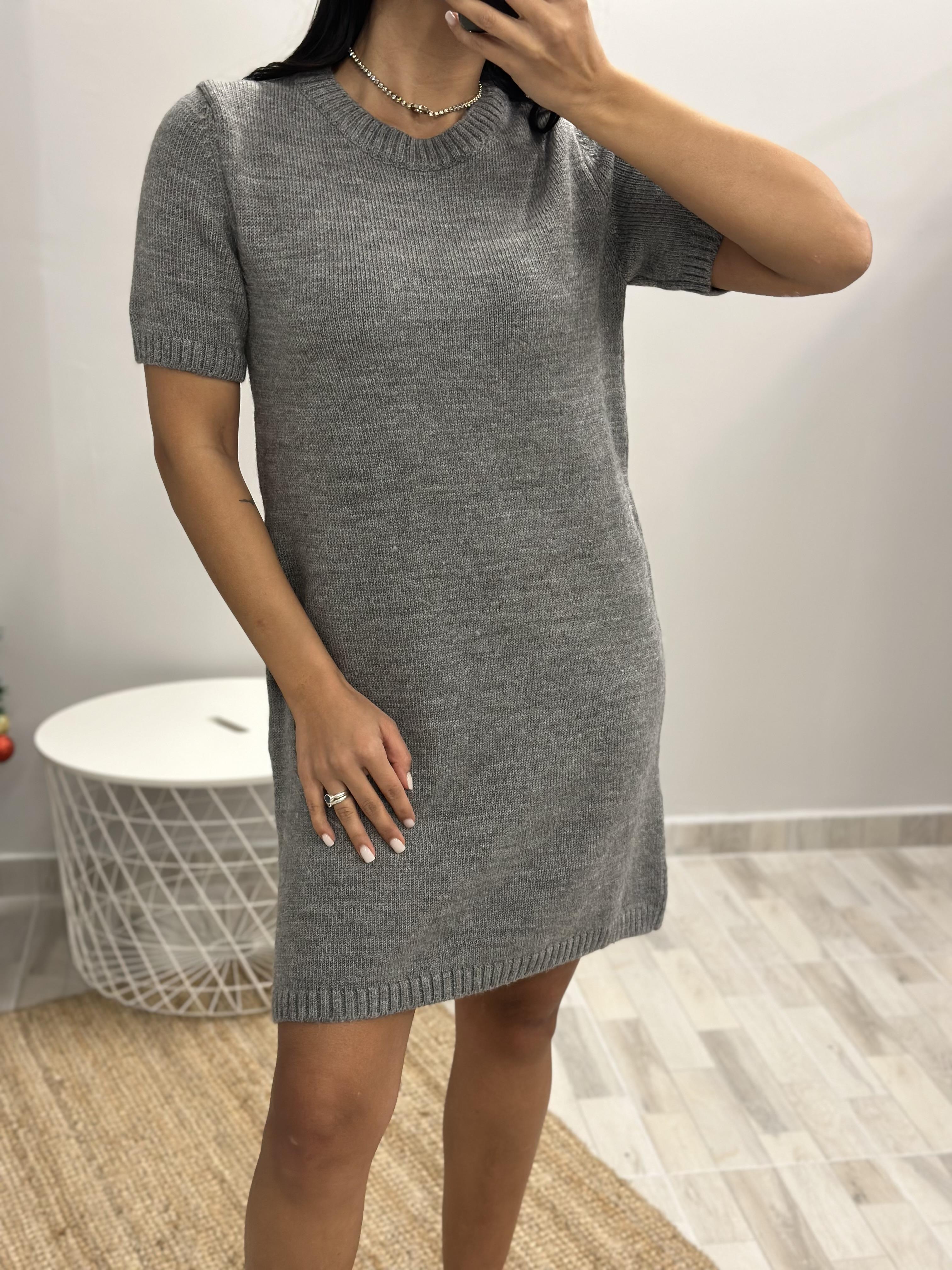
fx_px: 1760
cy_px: 635
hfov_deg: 30.3
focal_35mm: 48
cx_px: 476
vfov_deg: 39.7
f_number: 1.78
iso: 160
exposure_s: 1/50
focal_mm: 6.86
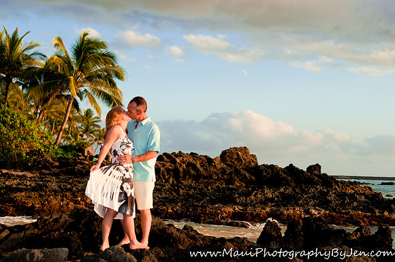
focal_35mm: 63
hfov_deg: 31.9
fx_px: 690
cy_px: 131
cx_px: 198
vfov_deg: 21.5
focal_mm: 42
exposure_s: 1/1250
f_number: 2.8
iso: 200
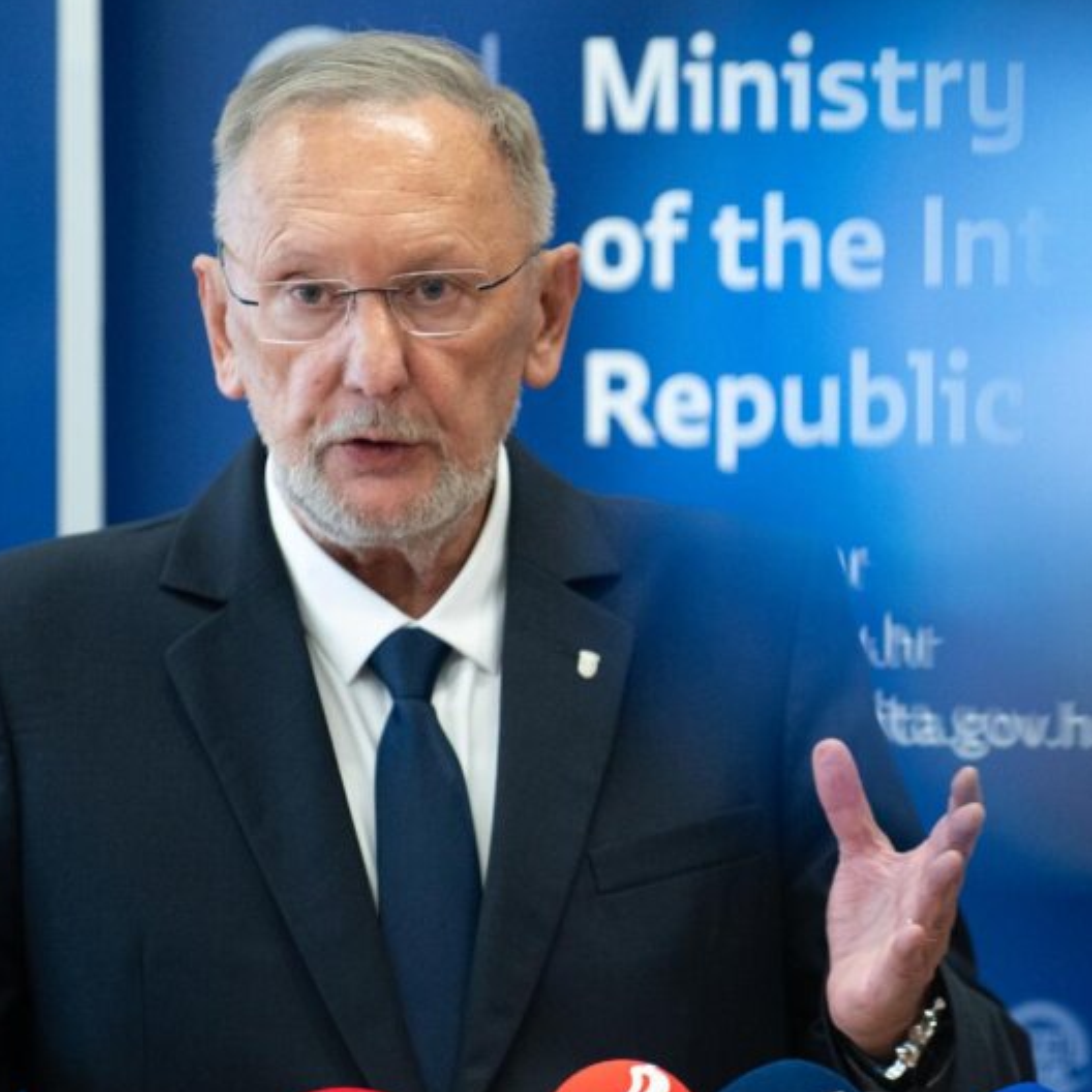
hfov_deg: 5.2
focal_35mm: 339
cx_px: 767
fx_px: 12099
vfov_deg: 5.2
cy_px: 629
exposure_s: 1/250
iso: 4000
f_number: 3.5
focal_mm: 200
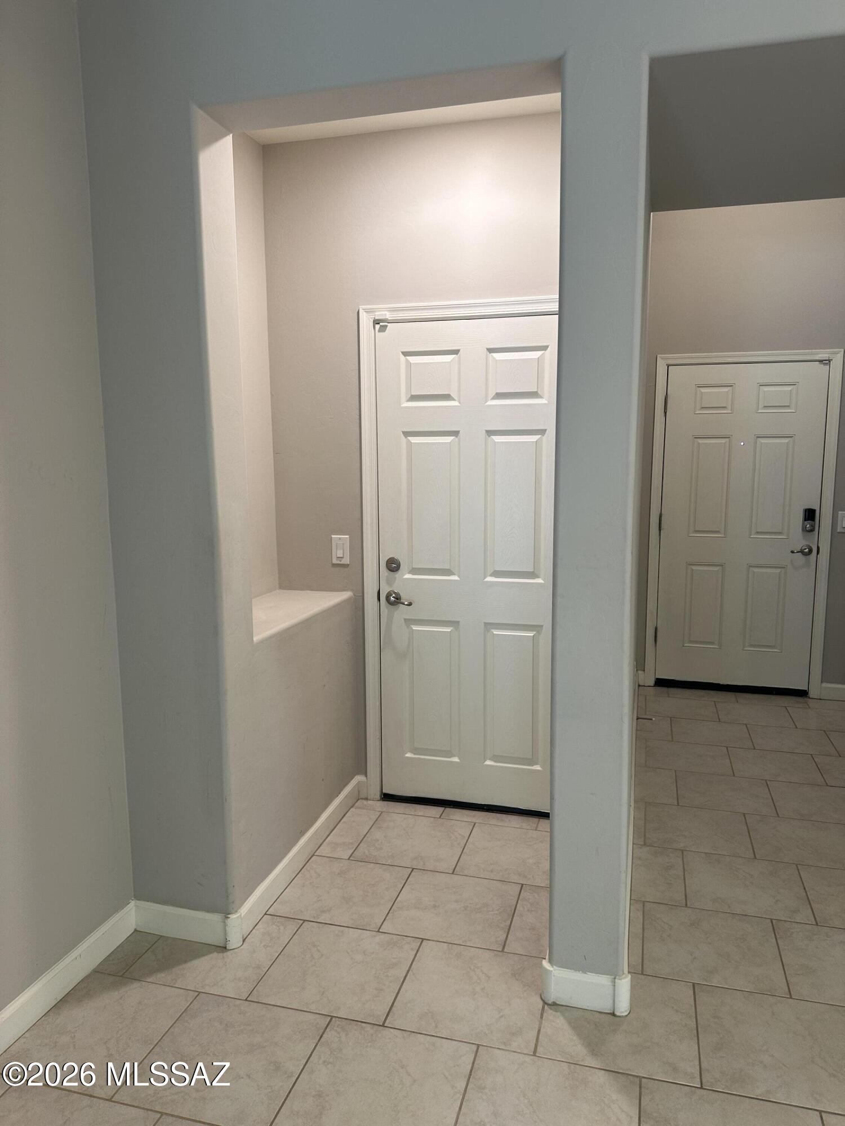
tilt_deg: -5.8
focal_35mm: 24
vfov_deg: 71.6
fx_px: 781
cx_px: 422
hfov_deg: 56.8
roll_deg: -0.4
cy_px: 563
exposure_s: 1/60
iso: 125
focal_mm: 6.86
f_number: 1.78
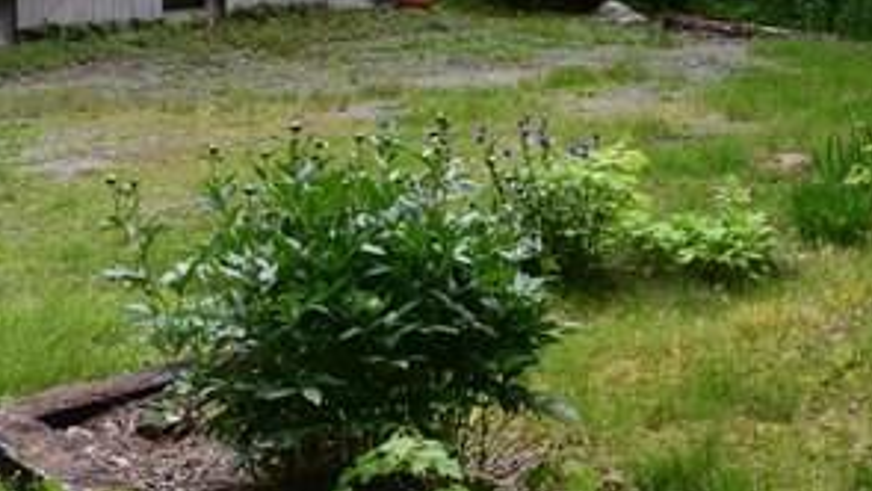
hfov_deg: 22.3
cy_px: 200
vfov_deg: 13.1
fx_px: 2131
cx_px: 848
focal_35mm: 92
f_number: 10
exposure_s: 1/200
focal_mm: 27
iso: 400
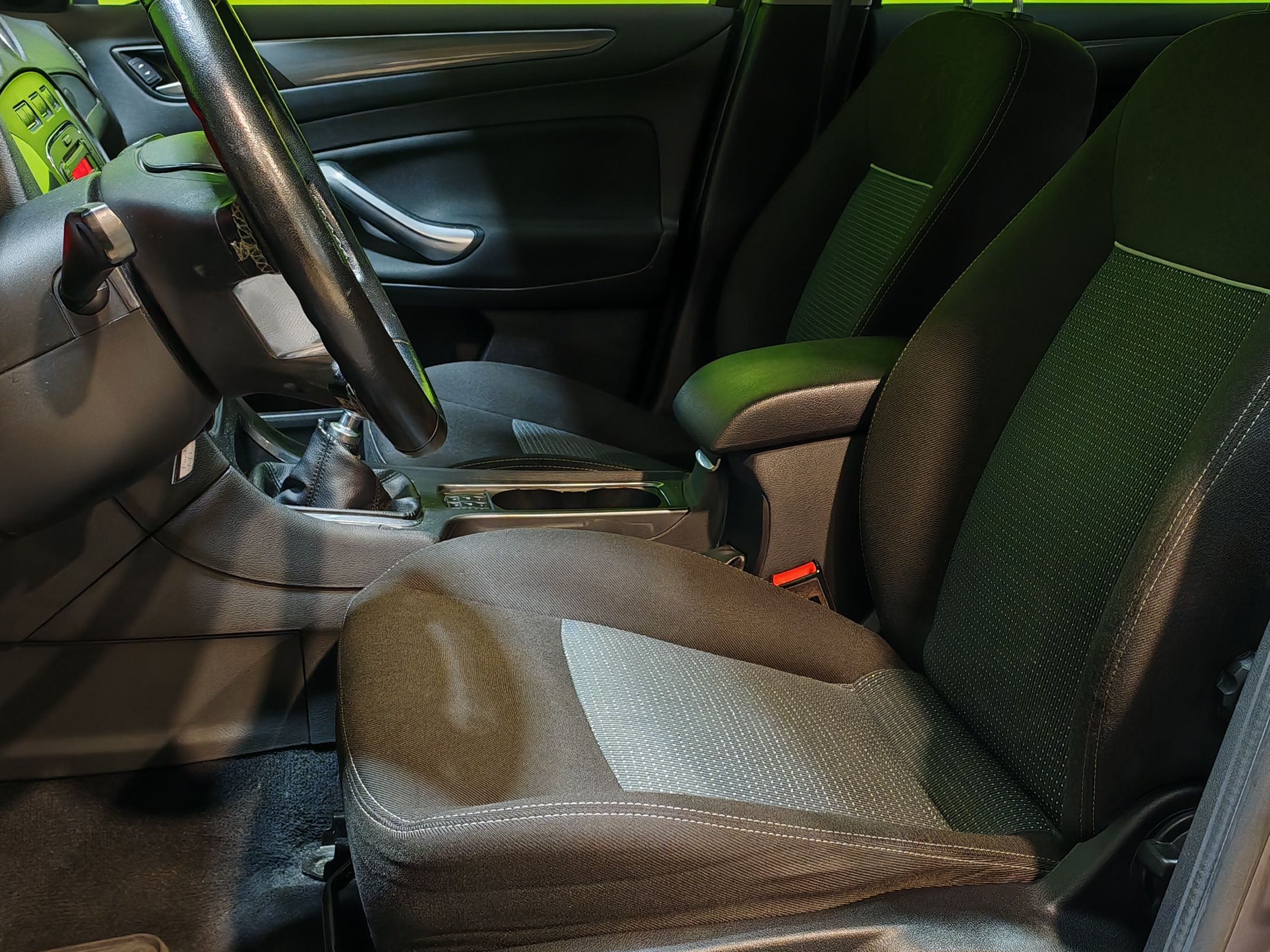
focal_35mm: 45
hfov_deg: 41.6
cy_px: 477
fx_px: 1651
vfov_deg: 32.2
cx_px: 837
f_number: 2
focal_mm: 6.83
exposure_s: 1/50
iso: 125
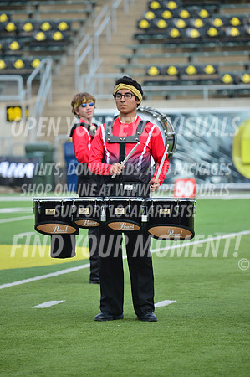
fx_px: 2819
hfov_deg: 5.1
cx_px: 125
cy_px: 188
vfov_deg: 7.6
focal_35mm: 270
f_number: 5.6
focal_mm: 270
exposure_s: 1/1000
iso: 200
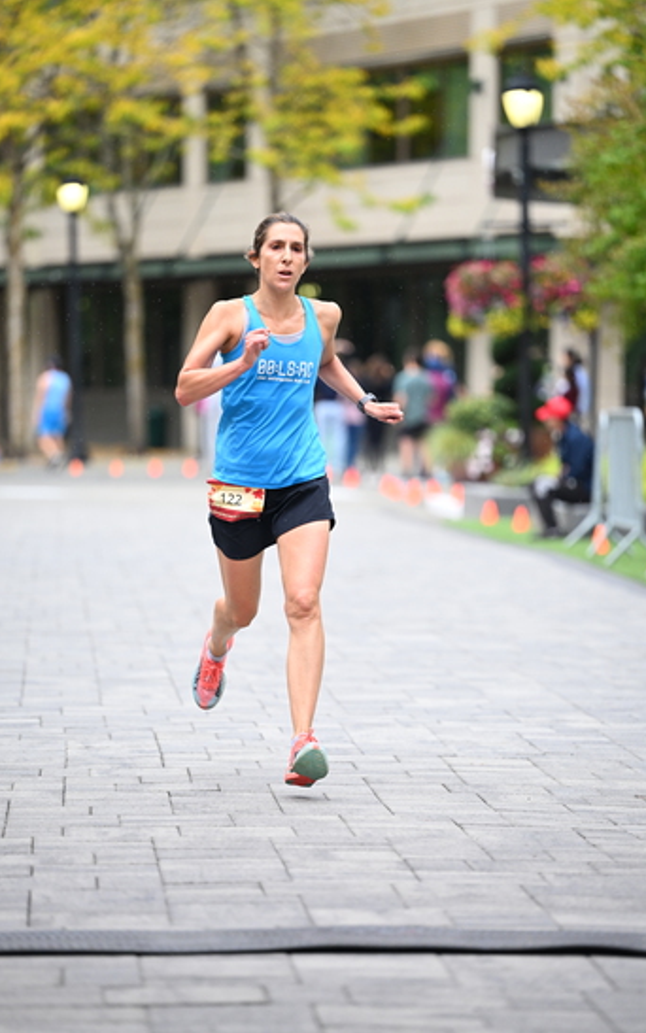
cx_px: 309
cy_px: 517
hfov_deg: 7.8
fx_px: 4759
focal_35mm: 169
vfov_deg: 12.4
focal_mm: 165
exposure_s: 1/1600
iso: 1250
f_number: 2.8
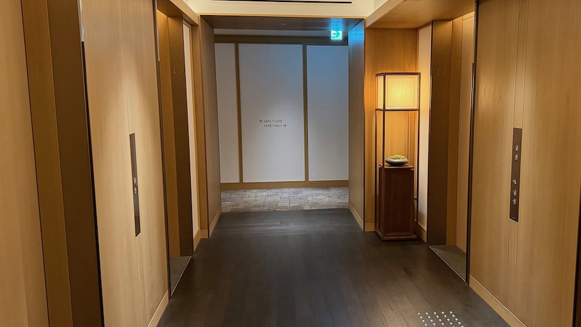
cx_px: 346
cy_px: 165
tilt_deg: -8.5
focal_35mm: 34
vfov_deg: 34.6
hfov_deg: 57.6
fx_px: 524
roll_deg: +0.4
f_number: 1.78
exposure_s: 1/49
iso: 800
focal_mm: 6.76
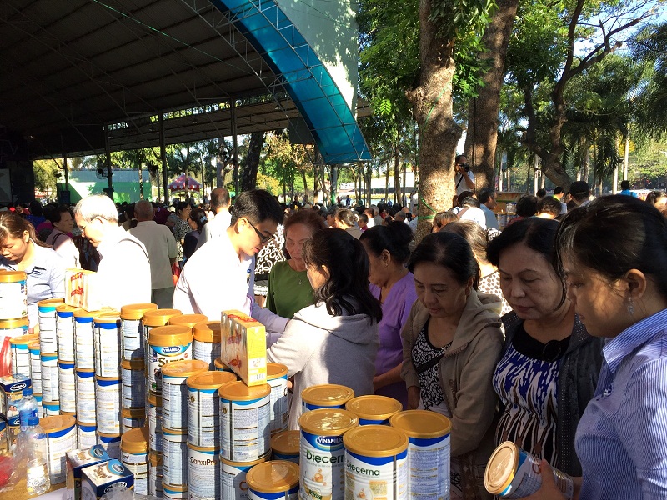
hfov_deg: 61.7
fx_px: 559
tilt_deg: -5.5
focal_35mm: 29
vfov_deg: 48.2
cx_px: 334
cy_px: 250
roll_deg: +0.3
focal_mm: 4.15
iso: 32
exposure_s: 1/363
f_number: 2.2
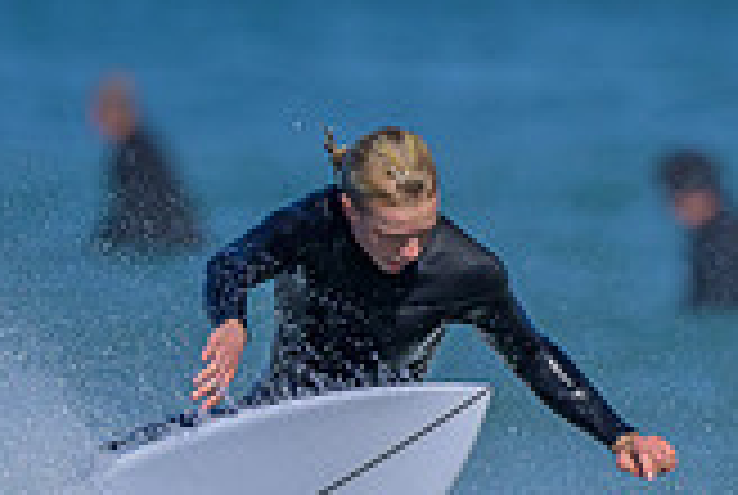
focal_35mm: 3858
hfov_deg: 0.5
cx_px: 408
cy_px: 955
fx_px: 79231
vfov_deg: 0.4
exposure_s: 1/2000
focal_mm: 800
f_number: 6.3
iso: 220
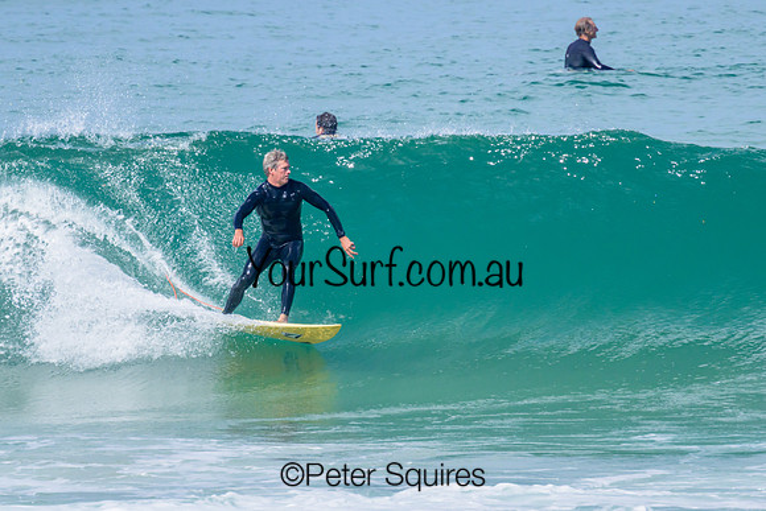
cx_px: 380
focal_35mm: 1095
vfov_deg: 1.3
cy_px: 233
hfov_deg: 1.9
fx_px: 23293
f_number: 11
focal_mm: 800
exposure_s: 1/2000
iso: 720
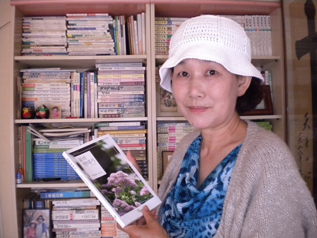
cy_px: 119
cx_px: 158
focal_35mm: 35
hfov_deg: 52.6
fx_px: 321
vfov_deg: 40.7
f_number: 3.1
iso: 400
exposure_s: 1/32.7
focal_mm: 6.3
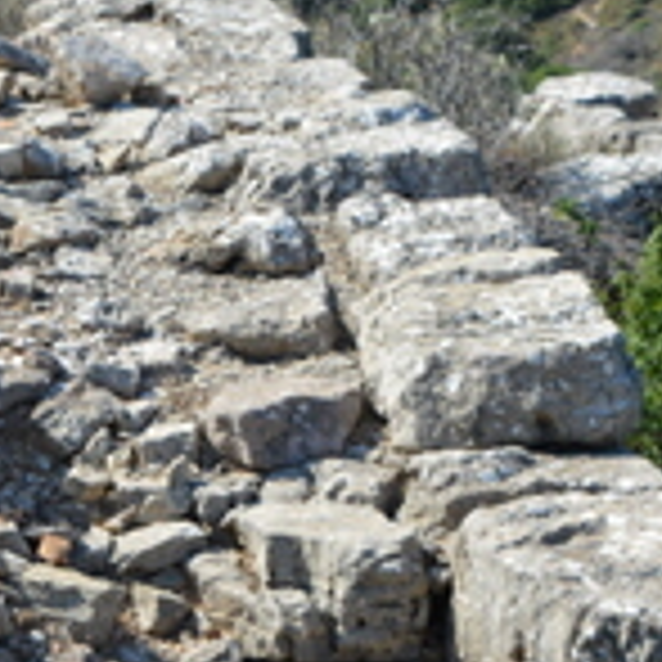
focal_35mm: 199
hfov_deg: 8.8
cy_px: 538
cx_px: 149
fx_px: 4306
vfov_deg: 8.8
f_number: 8
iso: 100
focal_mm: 48
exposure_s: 1/250
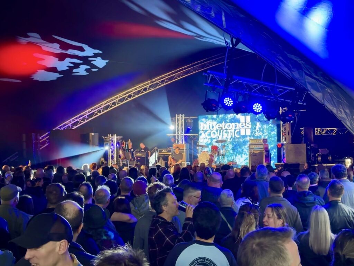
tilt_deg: +2.5
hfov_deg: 39.7
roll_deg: +0.5
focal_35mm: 48
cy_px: 133
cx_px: 177
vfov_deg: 30.3
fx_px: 491
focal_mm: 6.86
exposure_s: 1/60
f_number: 1.78
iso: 160
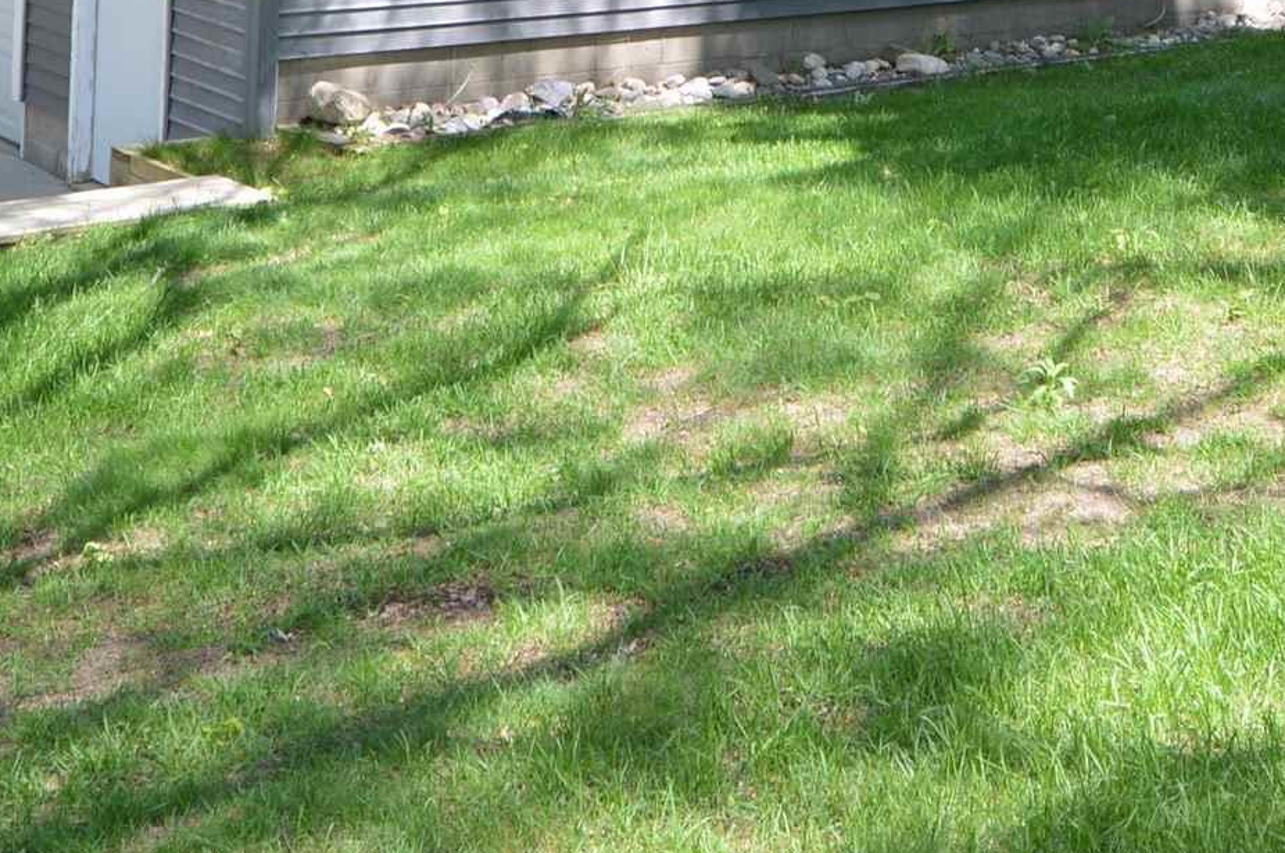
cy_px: -354
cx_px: 845
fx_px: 2662
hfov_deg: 27.0
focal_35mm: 75
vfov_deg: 16.8
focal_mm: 15
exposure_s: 1/125
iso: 140
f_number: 5.6
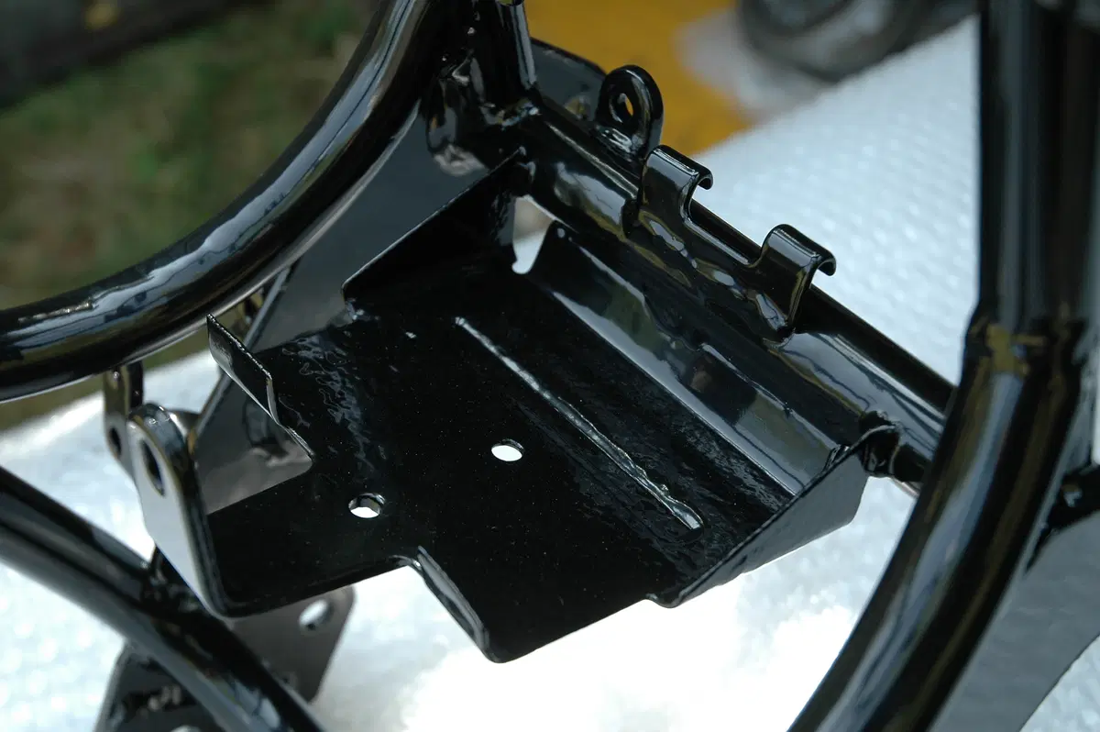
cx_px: 550
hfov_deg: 33.4
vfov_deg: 22.6
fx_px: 1832
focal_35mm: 60
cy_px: 366
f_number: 6.3
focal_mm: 40
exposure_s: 1/160
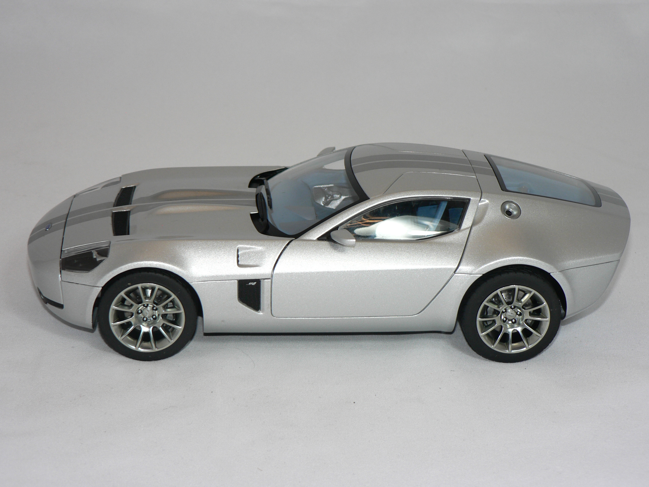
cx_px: 324
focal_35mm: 82
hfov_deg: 23.8
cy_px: 244
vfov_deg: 18.0
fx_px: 1537
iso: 80
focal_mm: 13.7
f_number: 3.2
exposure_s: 1/60
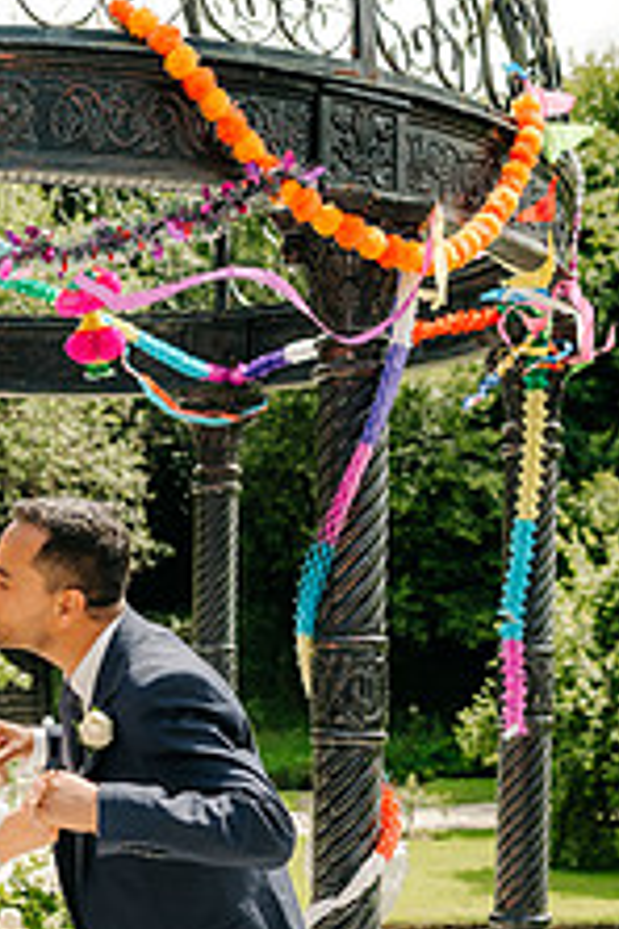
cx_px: 50
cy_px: 762
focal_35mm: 71
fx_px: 1831
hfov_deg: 18.8
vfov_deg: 27.8
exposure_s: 1/640
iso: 100
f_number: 3.5
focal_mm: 35
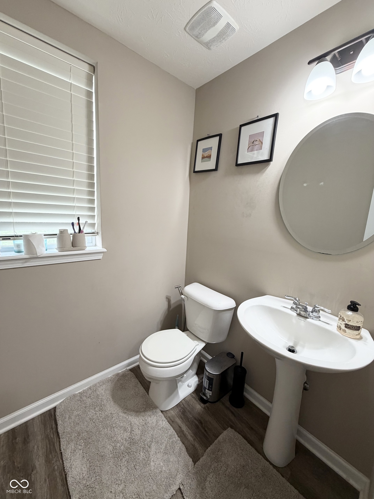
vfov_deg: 102.1
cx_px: 187
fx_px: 202
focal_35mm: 14
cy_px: 250
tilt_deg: -10.1
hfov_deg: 85.7
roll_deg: -3.8
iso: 250
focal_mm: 2.22
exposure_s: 1/120
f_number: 2.2
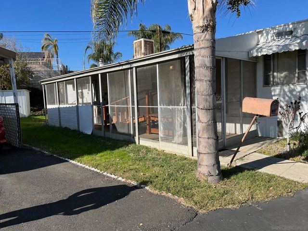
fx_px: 231
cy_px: 116
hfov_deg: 67.3
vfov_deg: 53.1
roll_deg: +4.6
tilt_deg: -4.7
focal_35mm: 26
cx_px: 154
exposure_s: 1/3049
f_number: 1.6
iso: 50
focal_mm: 5.1
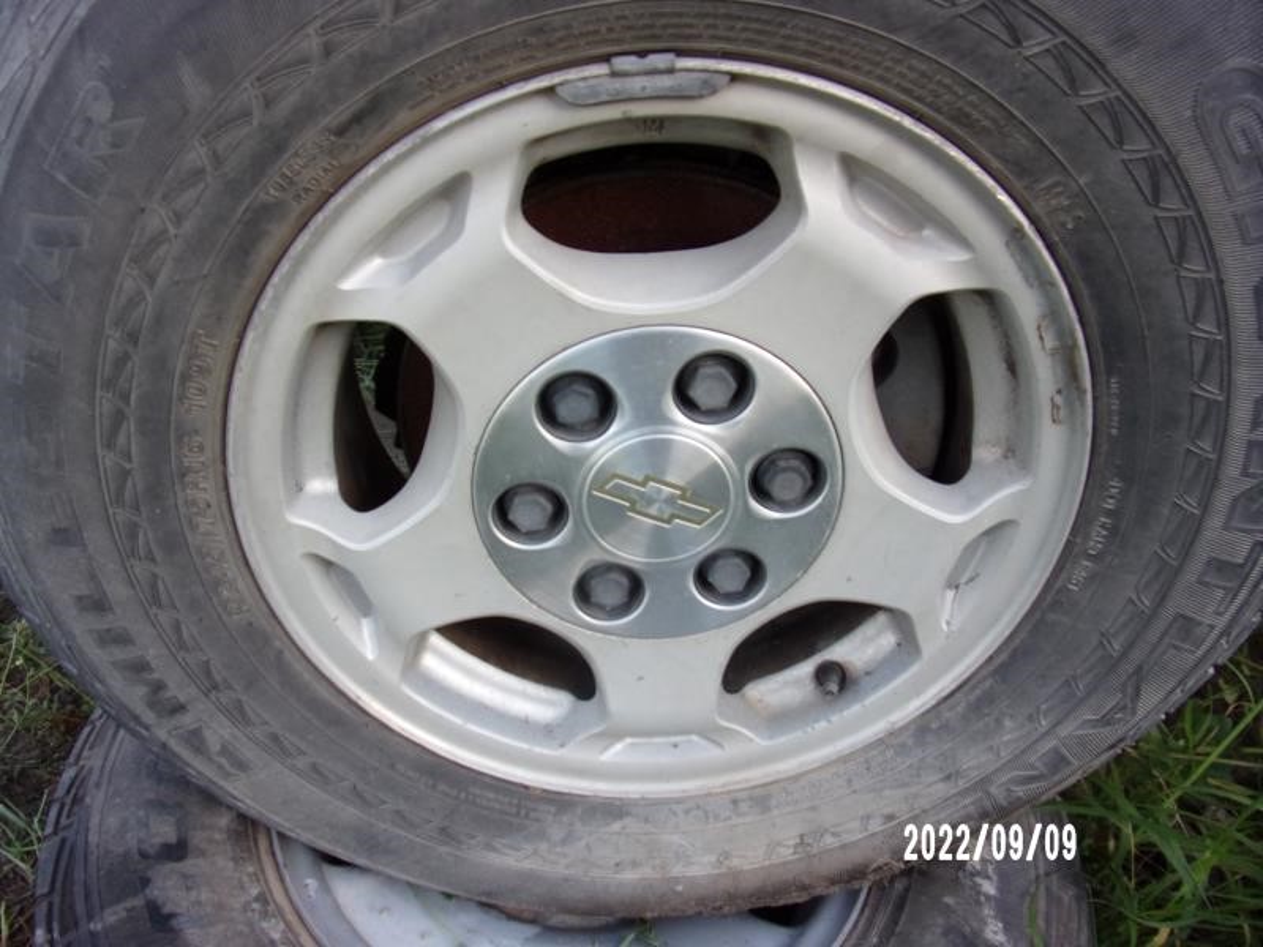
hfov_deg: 71.6
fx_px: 876
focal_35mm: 24
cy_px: 474
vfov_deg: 56.8
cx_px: 632
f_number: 3.3
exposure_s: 1/150
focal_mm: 4.3
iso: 80
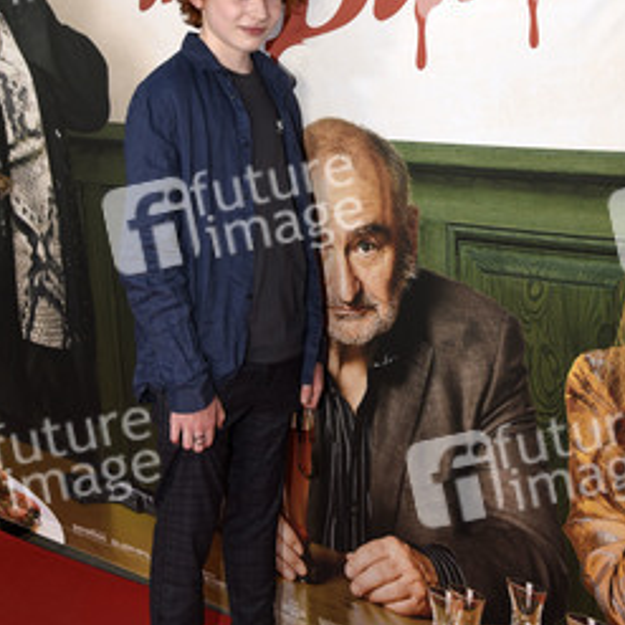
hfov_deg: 38.3
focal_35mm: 44
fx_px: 899
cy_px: 342
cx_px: 306
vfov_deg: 38.3
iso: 1000
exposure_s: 1/160
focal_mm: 32
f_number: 6.3
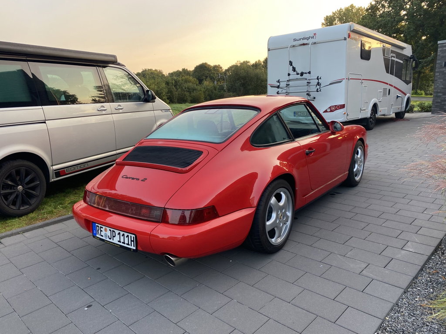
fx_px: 335
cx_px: 223
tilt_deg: -11.3
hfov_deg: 67.3
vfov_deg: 53.1
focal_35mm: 26
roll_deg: +1.2
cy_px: 167
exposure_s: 1/122
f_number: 1.8
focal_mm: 4.25
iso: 40
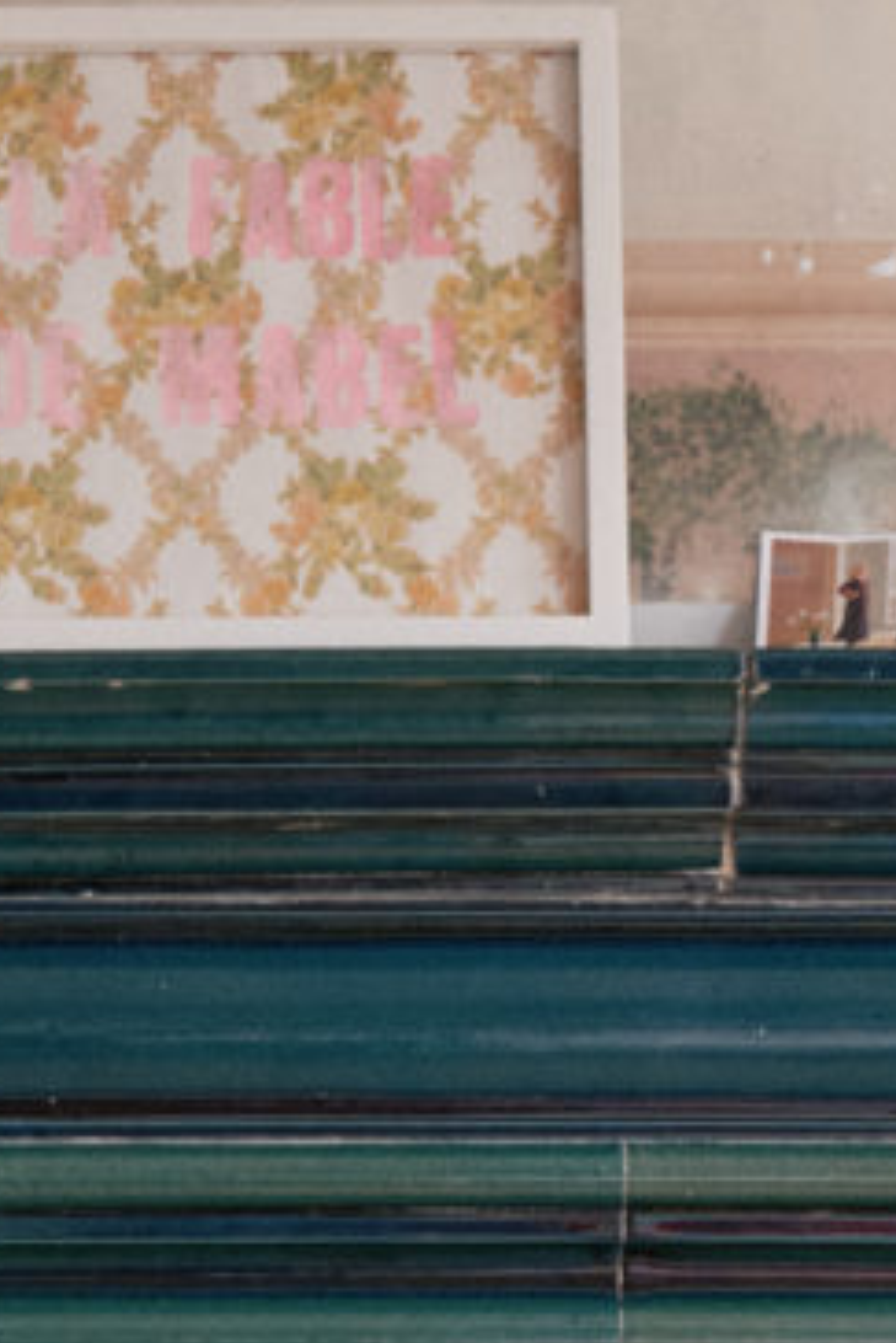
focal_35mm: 117
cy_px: 1432
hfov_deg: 11.7
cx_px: 299
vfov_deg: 17.0
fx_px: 4364
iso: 1600
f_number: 5.6
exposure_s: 1/100
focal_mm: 24.9
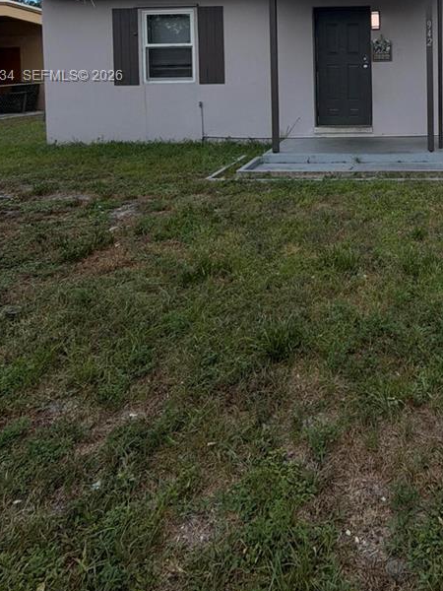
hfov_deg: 45.8
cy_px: 77
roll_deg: +1.2
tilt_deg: -1.0
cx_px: 384
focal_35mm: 28
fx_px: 478
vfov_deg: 56.2
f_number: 2.2
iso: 32
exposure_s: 1/770
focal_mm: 2.22
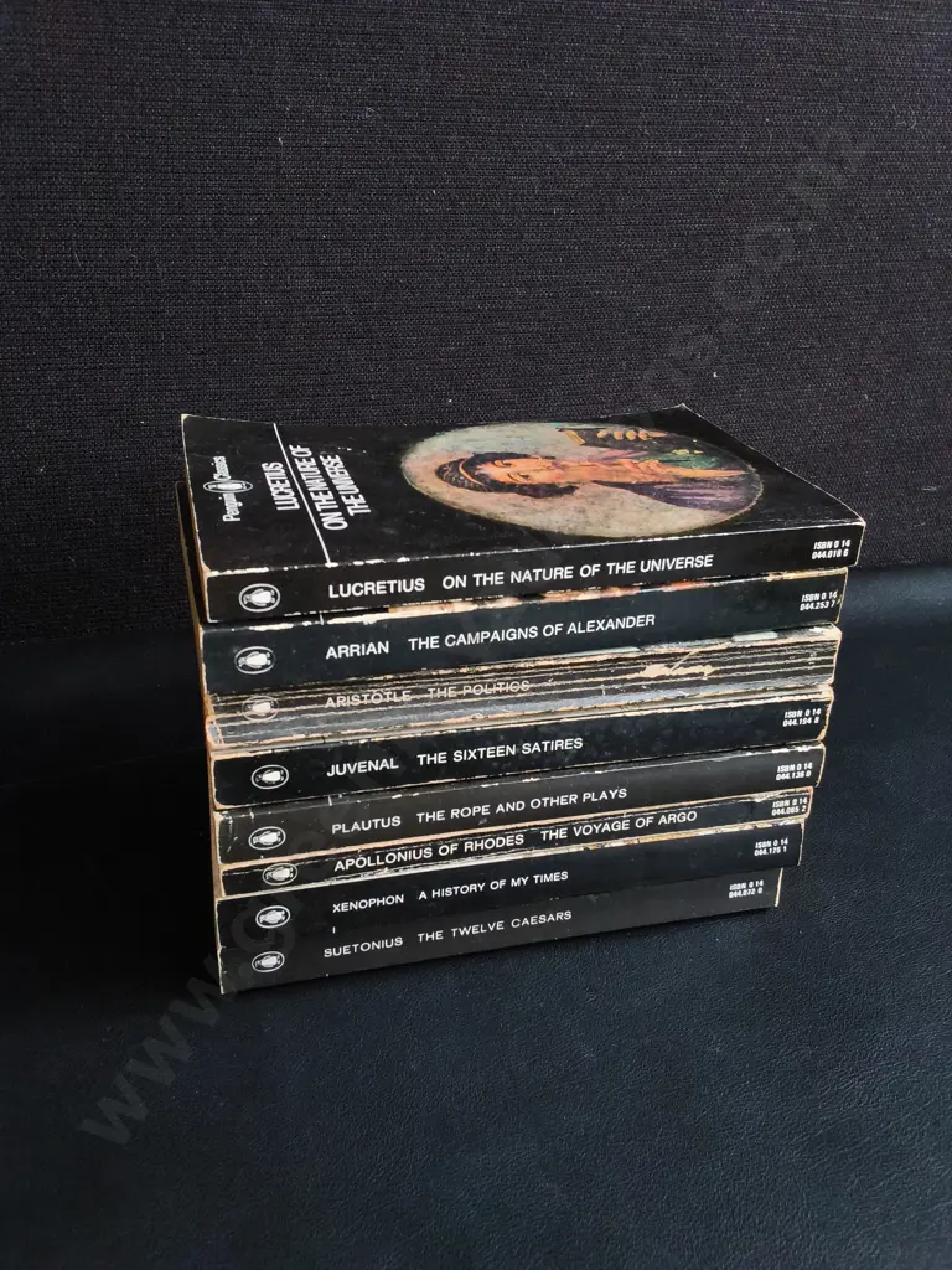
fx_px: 990
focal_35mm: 27
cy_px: 635
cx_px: 476
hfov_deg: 51.4
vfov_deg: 65.3
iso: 250
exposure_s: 1/100
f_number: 2
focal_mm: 2.87
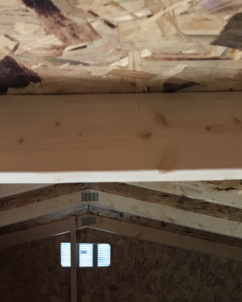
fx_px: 832
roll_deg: -0.6
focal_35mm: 93
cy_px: 423
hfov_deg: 16.4
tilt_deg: -0.2
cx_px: 56
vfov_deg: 18.7
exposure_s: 1/40
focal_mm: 4.15
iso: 25
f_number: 2.2
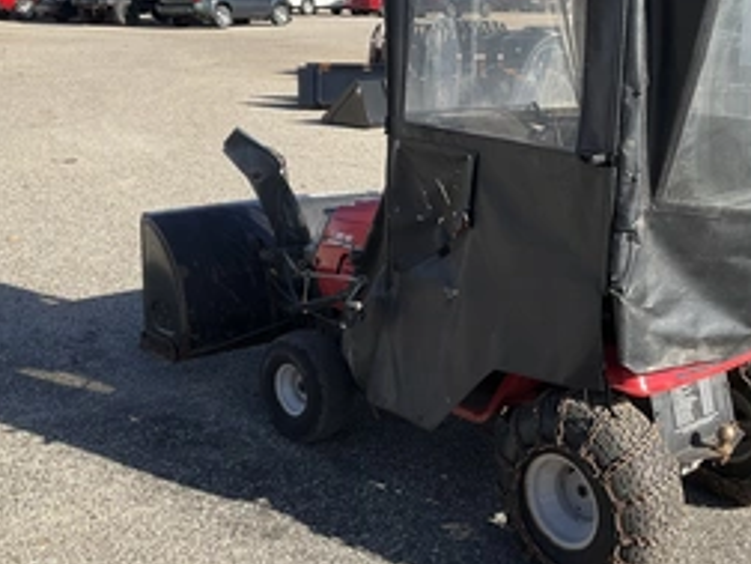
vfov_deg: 31.4
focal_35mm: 46
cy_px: 224
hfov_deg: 40.8
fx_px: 998
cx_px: 486
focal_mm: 3
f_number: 1.8
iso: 25
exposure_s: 1/1168
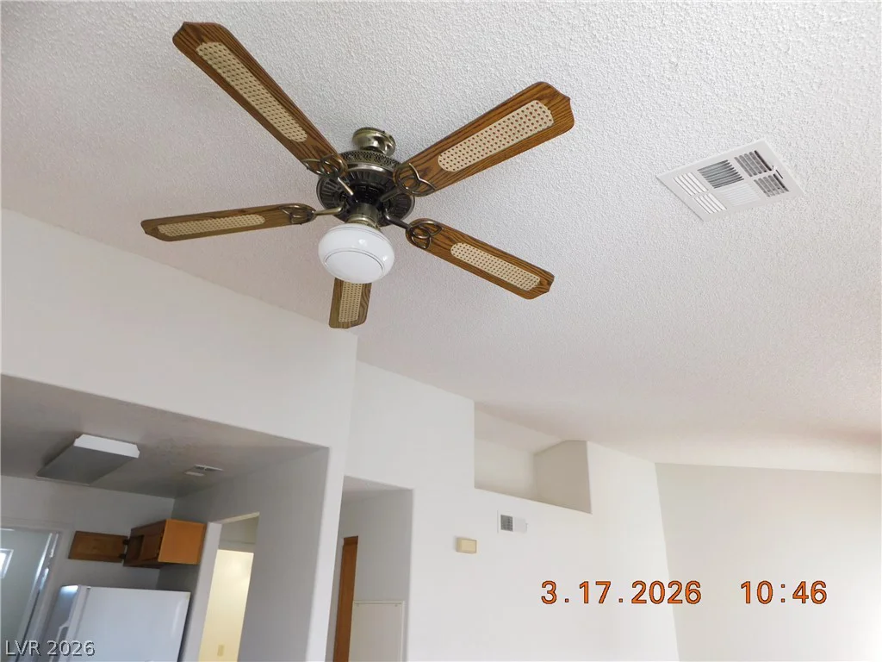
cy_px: 331
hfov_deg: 73.9
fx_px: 586
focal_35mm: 23
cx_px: 441
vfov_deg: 58.9
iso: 125
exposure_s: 1/40
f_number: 3
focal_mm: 4
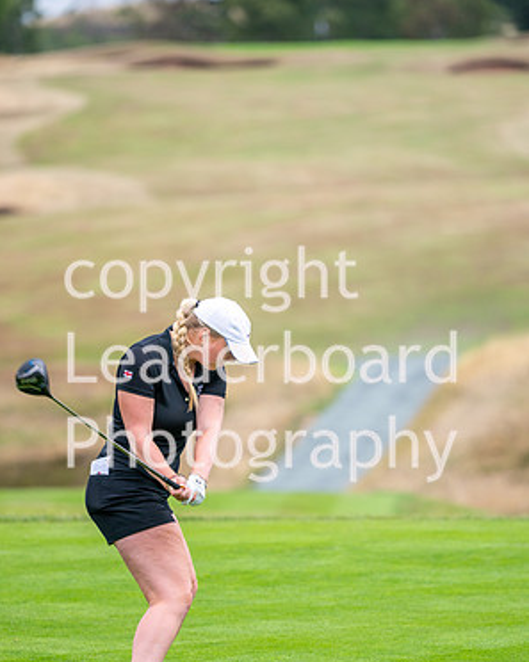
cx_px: 264
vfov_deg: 5.7
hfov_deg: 4.5
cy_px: 372
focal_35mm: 341
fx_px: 6682
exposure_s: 1/2000
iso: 400
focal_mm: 300
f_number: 5
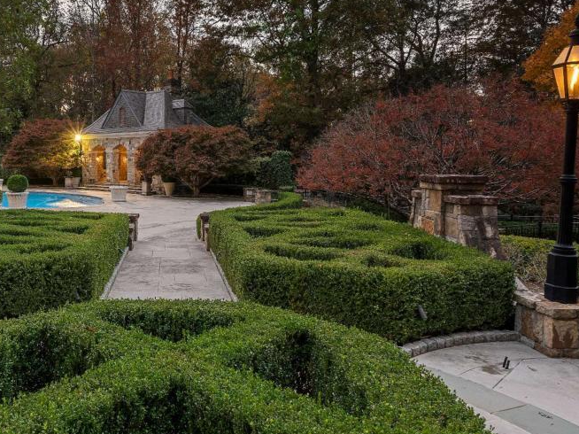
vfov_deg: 46.6
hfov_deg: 57.7
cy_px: 178
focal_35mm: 30
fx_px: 502
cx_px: 165
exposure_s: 1/15
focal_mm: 17
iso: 1000
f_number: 5.6
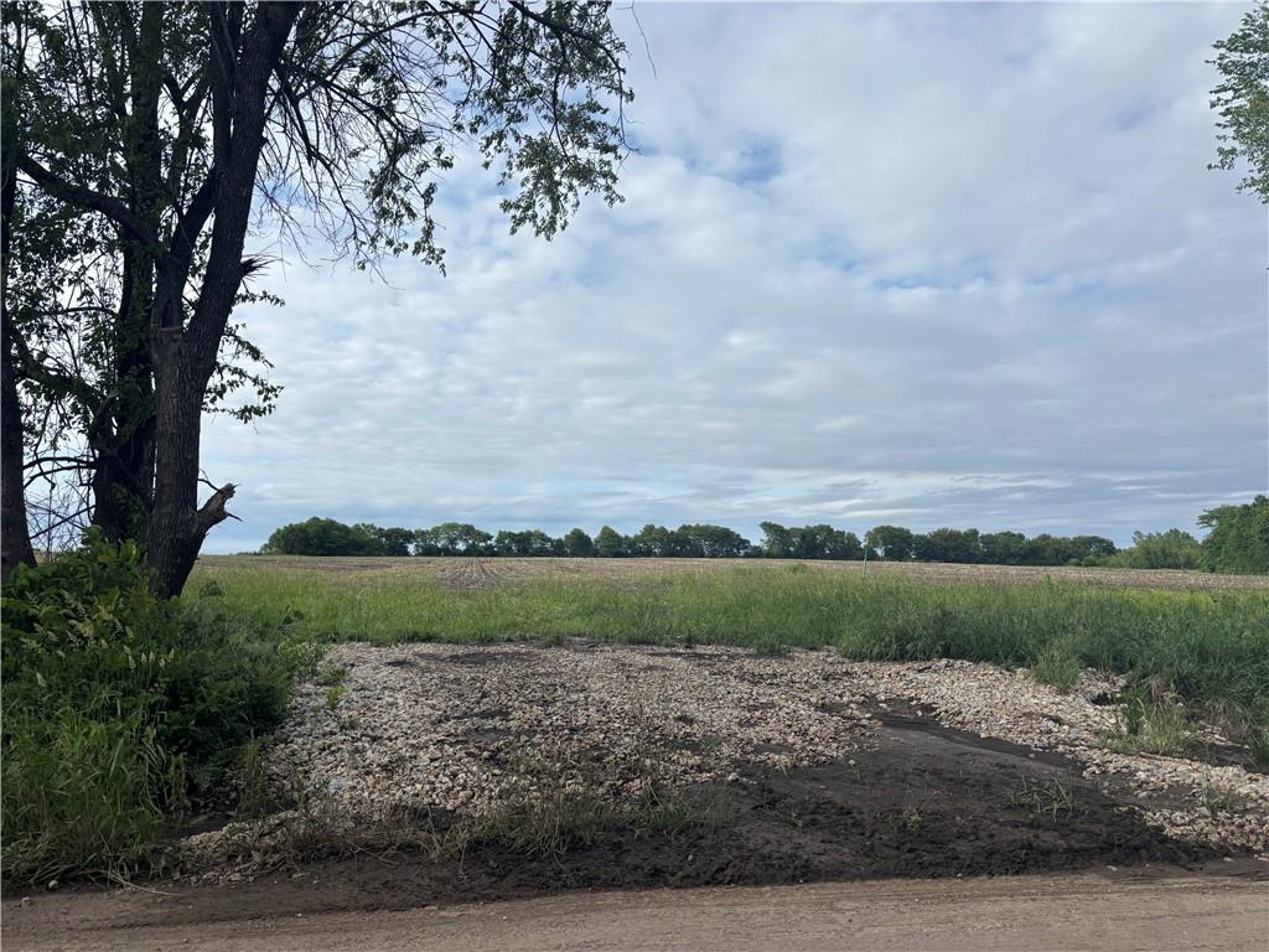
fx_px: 953
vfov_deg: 53.1
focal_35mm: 26
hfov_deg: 67.3
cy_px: 476
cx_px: 634
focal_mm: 5.96
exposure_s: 1/3650
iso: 50
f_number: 1.6
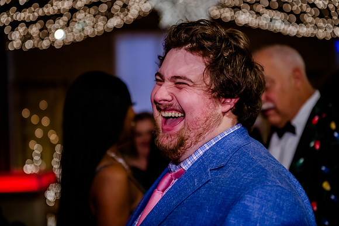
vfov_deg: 19.0
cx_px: 168
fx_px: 676
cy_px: 110
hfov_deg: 28.2
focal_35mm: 72
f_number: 2.8
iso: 4000
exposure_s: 1/250
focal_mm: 70
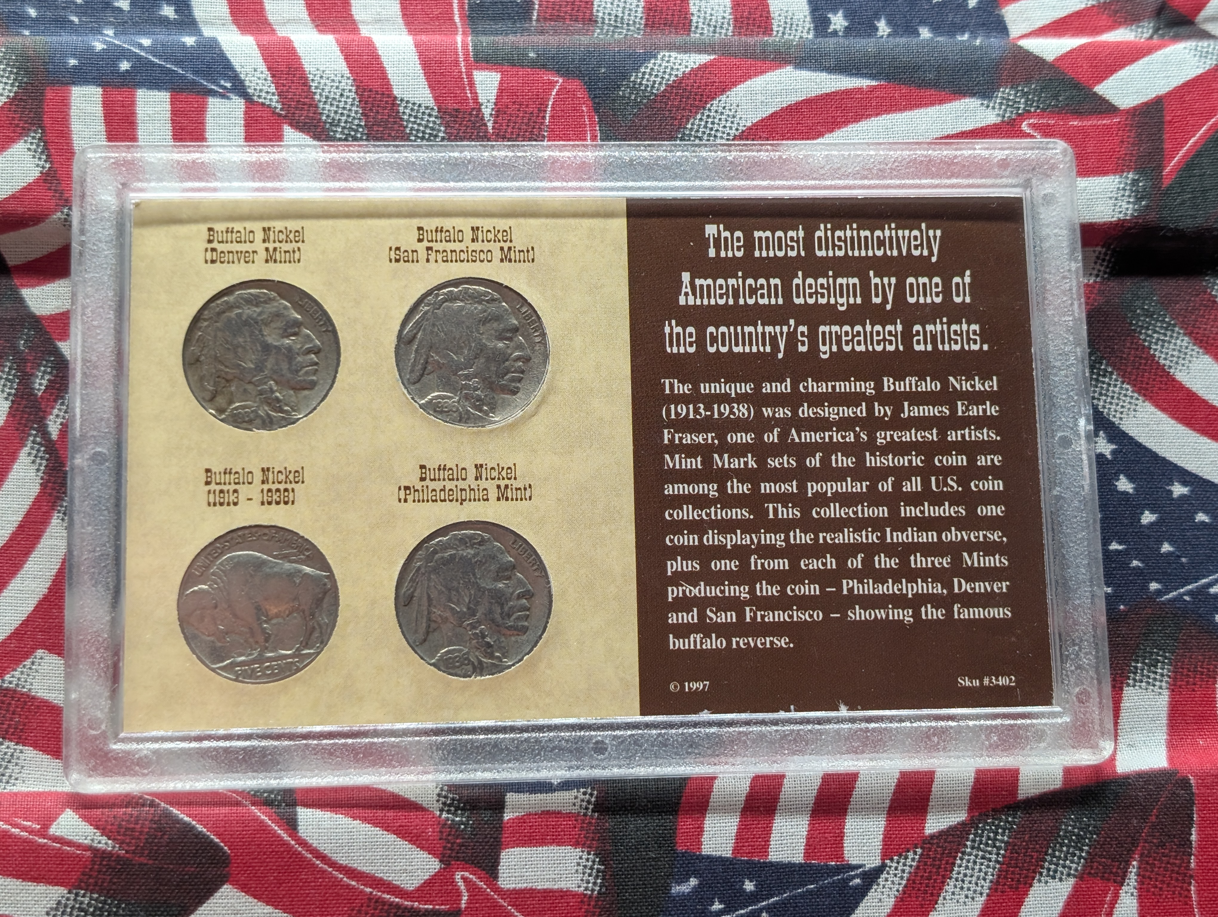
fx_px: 1727
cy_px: 458
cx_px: 609
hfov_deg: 38.9
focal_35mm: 49
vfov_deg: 29.7
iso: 121
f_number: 1.68
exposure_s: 1/139
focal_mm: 6.9
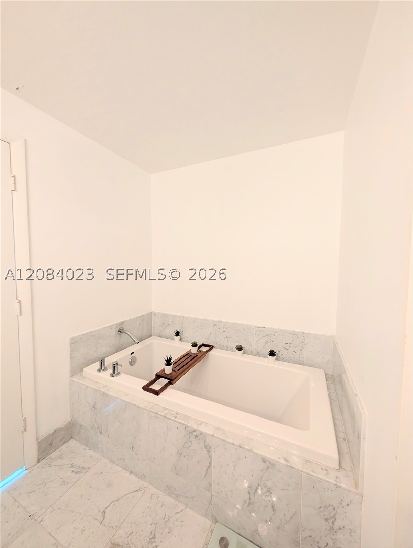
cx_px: 206
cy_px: 274
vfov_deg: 110.5
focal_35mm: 12
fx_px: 190
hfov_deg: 94.6
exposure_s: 1/24
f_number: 1.7
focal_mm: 2.02
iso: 144
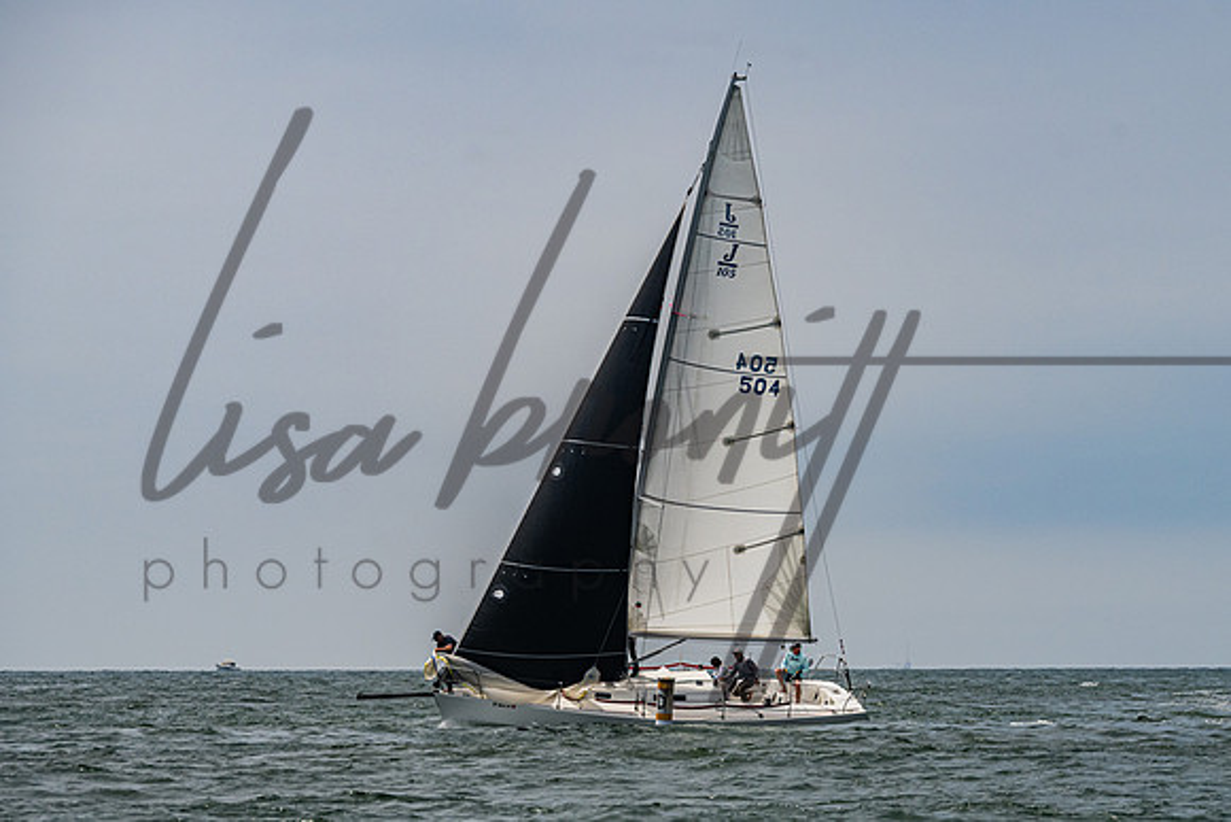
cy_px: 460
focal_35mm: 225
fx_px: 7693
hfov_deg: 9.1
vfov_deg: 6.1
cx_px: 732
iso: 500
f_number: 8
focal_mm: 165
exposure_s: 1/4000
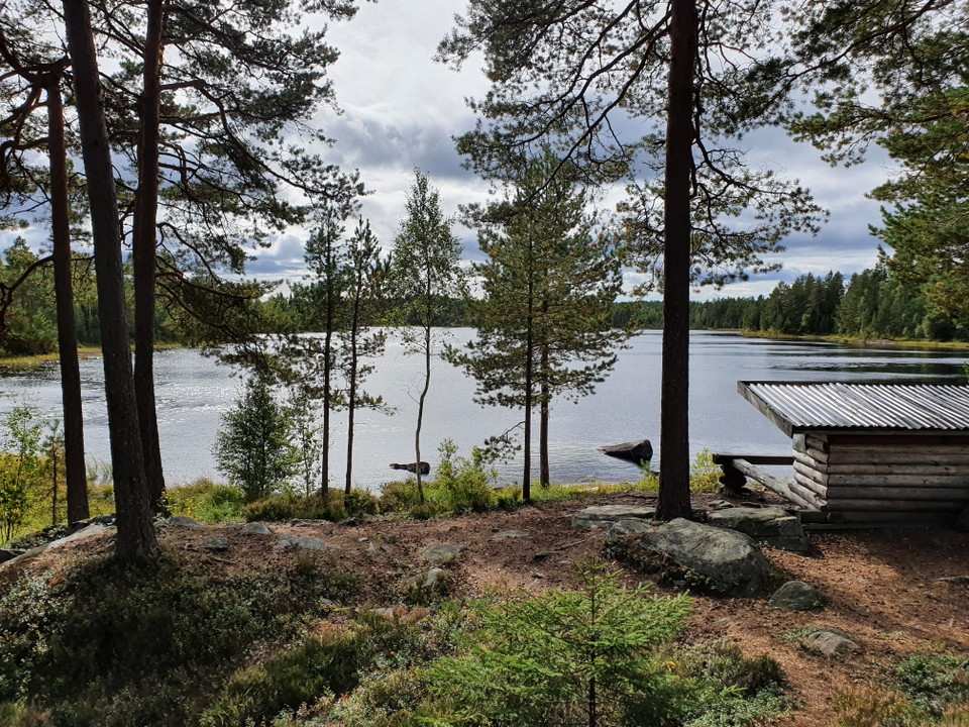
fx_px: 728
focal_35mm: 26
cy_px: 364
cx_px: 484
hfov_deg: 67.3
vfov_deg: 53.1
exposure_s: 1/2392
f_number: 2.4
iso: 50
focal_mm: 4.32
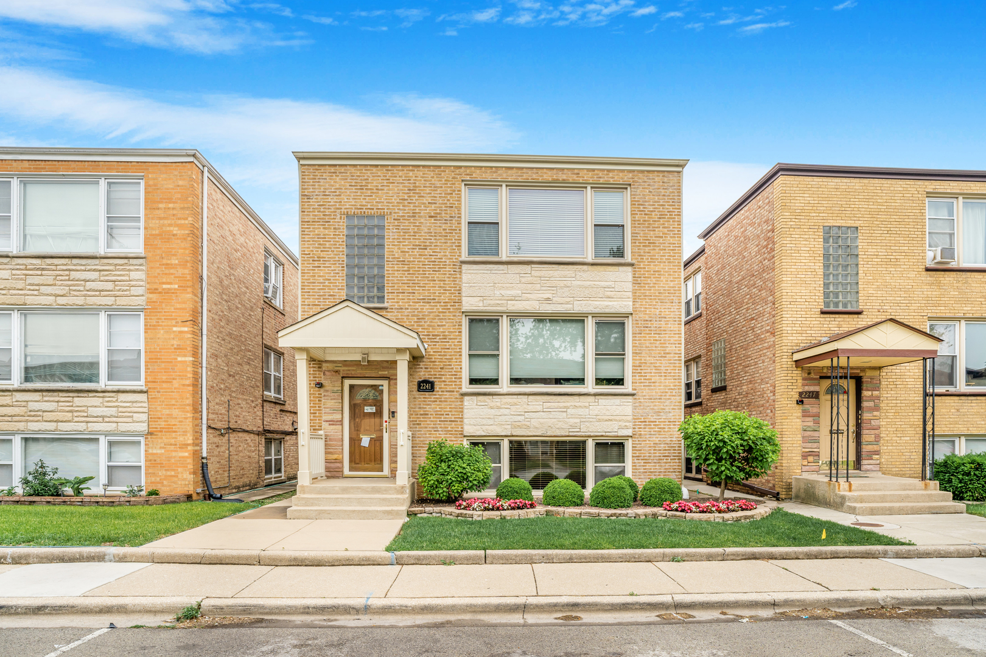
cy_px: 328
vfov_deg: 64.6
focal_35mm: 19
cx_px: 493
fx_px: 520
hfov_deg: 86.9
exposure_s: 1/80
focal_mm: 19
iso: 320
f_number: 9
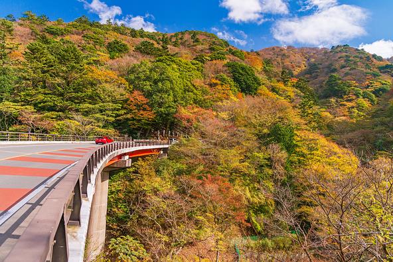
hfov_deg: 73.7
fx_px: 262
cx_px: 196
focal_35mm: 24
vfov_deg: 53.2
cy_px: 131
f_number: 6.3
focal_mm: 24
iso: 160
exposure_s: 1/320
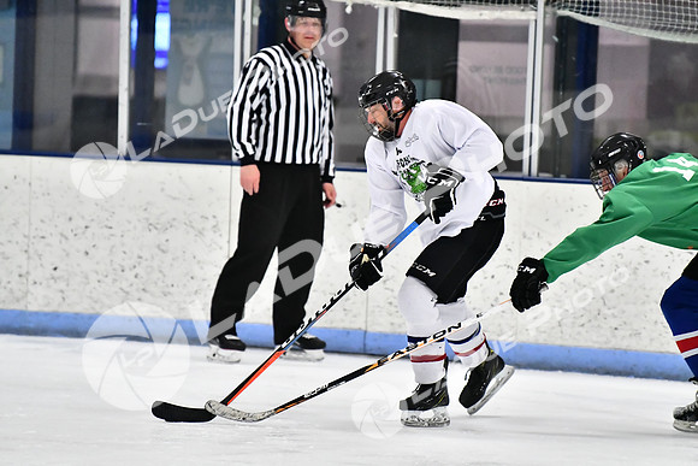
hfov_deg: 7.2
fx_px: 5527
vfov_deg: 4.8
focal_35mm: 285
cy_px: 233
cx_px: 349
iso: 6400
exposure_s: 1/1600
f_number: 2.8
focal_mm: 190
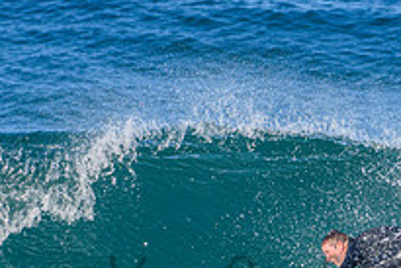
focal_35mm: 2117
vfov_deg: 0.7
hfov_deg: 1.0
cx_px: 311
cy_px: 269
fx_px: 23597
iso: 450
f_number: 5.6
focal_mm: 500
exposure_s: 1/2000
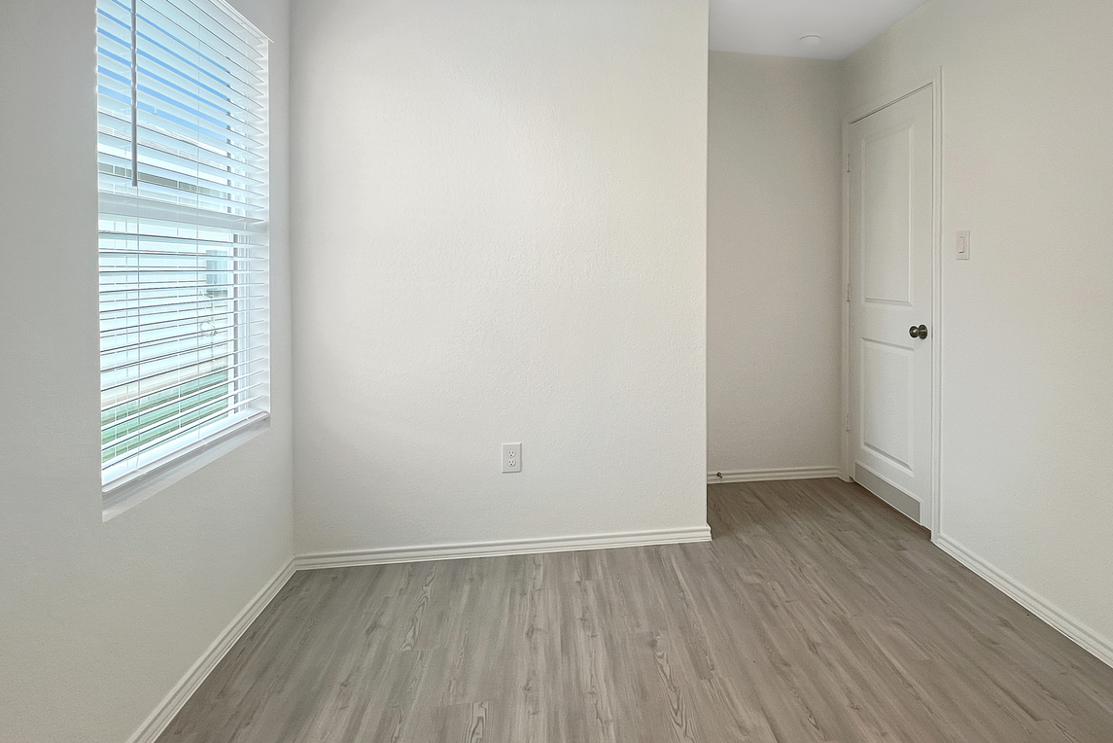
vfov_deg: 70.4
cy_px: 390
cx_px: 646
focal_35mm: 17
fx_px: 526
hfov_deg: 92.5
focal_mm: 1.57
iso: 50
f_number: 1.8
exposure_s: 1/60
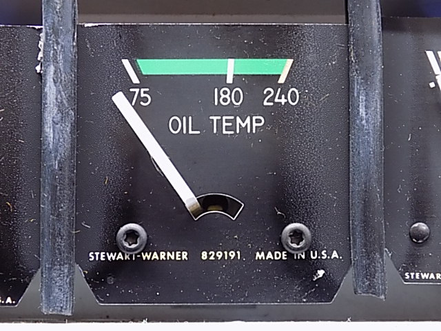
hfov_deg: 25.0
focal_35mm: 78
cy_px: 166
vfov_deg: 18.9
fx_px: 994
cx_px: 220
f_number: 4.3
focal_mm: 13.9
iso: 400
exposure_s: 1/5
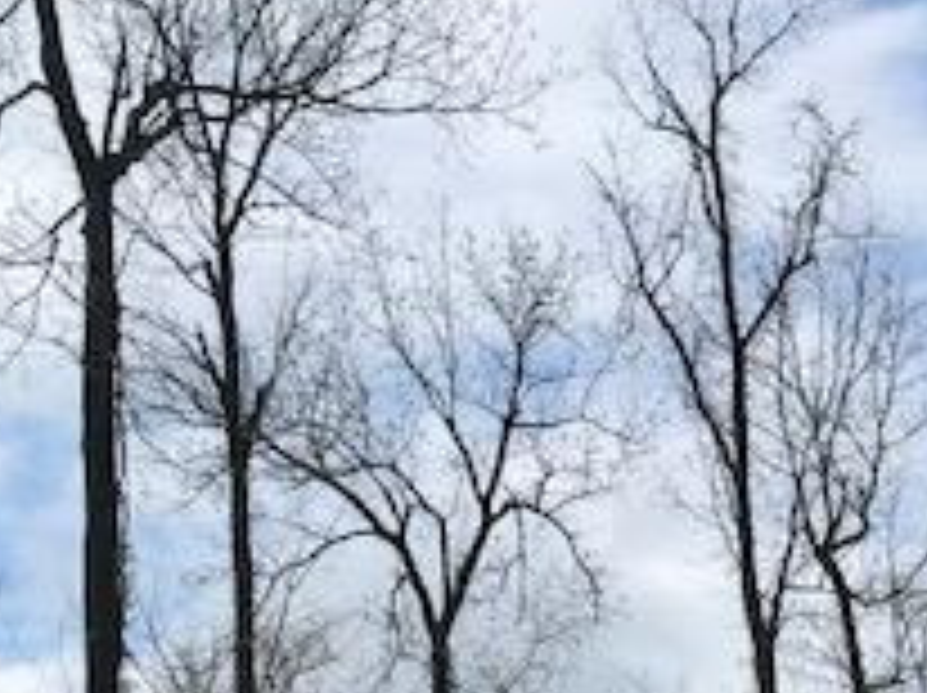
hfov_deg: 22.4
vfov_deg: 15.9
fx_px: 2327
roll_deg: +1.3
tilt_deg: +10.1
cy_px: 945
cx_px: 648
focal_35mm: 87
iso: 20
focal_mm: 3.99
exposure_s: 1/4367
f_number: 1.8
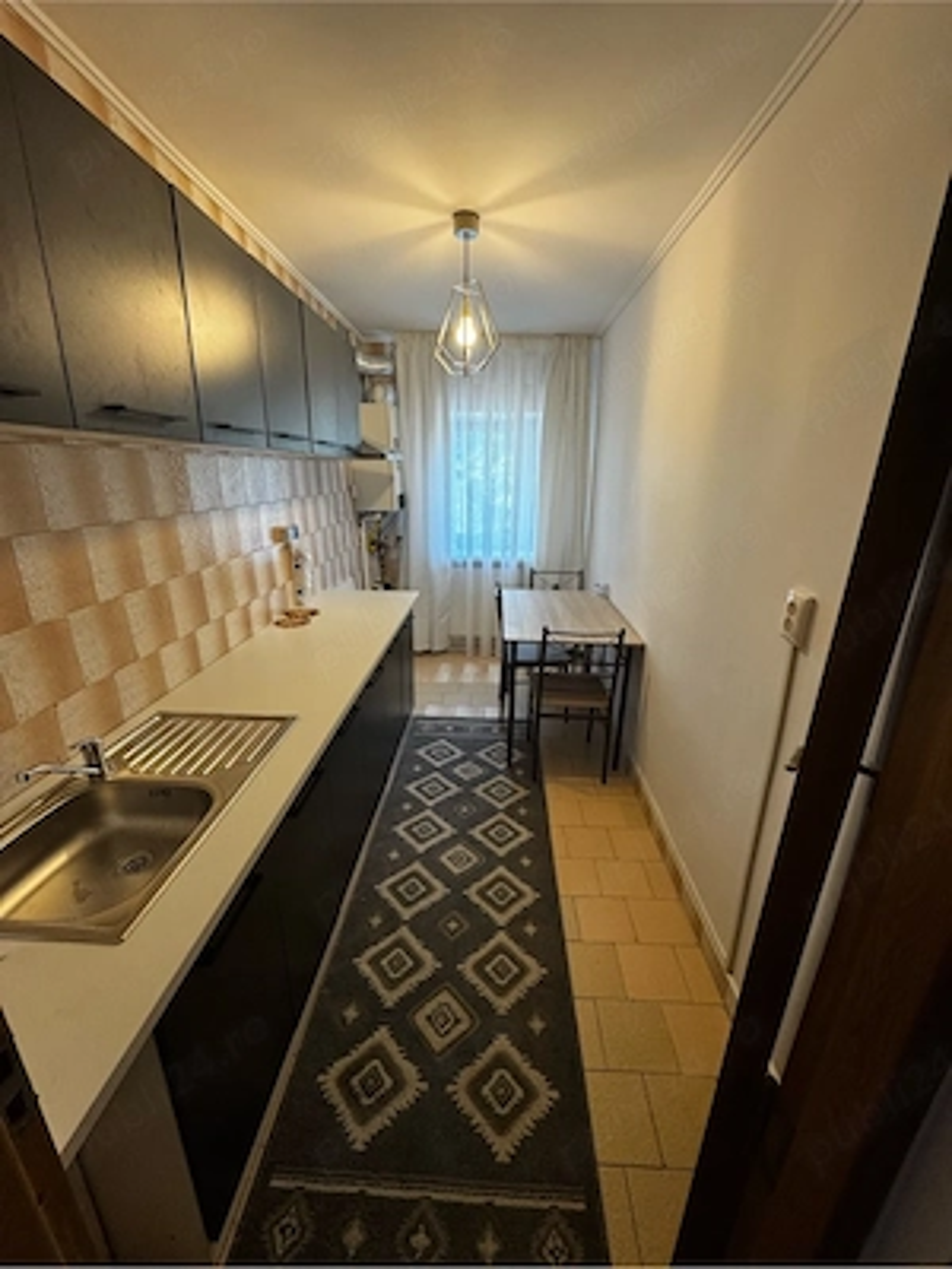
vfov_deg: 102.1
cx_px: 476
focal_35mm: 14
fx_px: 513
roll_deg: -0.7
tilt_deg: -17.4
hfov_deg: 85.7
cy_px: 634
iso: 250
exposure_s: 1/99
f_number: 2.2
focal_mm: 2.22
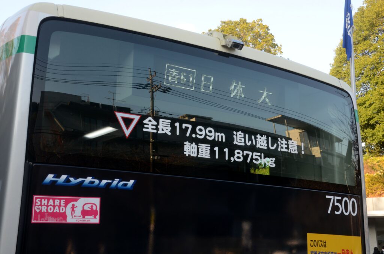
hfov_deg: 41.2
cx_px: 192
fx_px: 511
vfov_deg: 27.9
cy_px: 127
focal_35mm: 48
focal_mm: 32
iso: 280
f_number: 13
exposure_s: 1/30
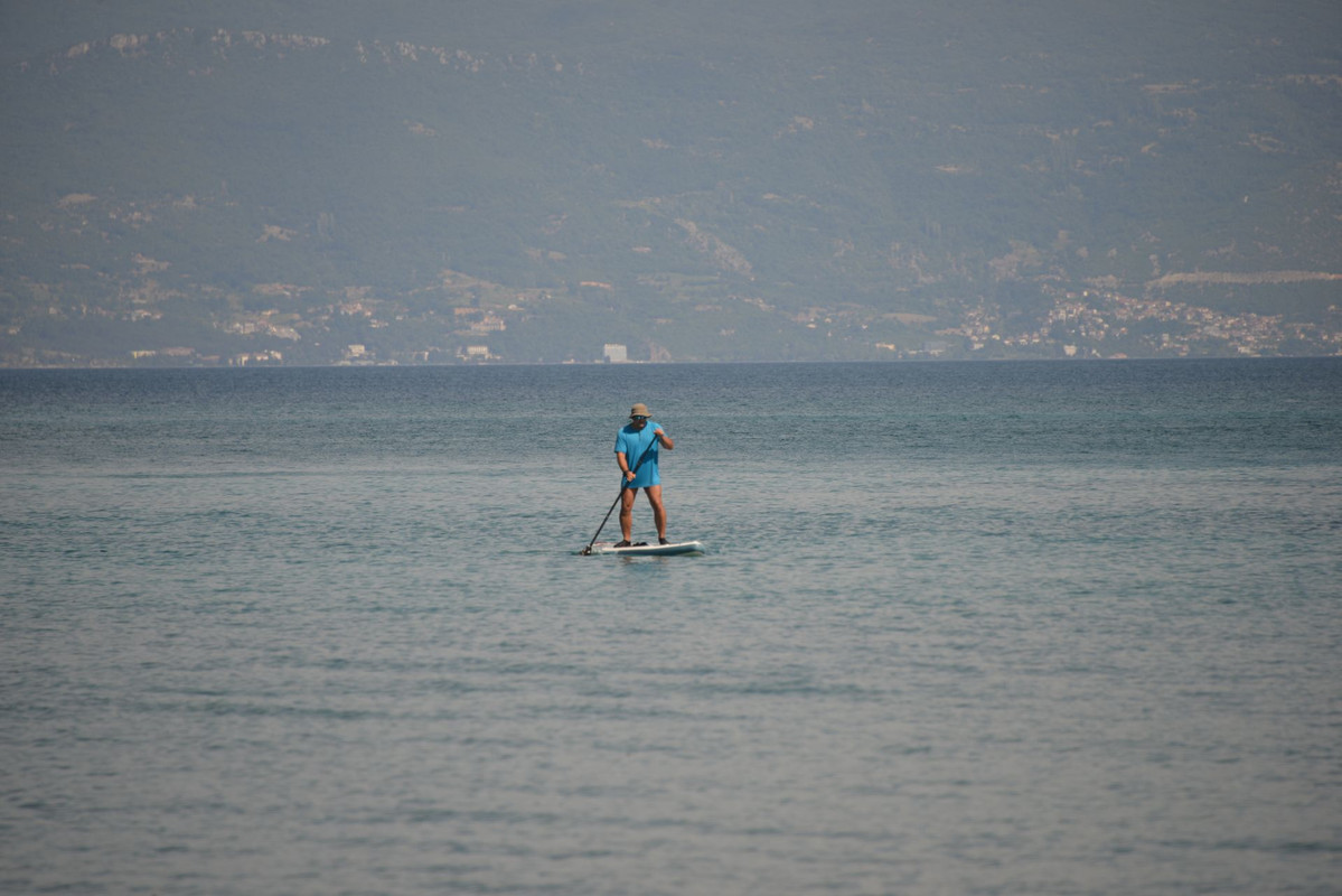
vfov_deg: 4.6
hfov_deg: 6.9
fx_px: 11185
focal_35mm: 300
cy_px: 448
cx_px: 671
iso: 125
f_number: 5.6
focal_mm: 300
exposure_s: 1/320
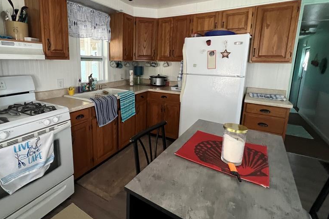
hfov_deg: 89.3
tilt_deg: -10.2
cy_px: 91
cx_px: 138
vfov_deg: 66.9
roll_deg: -0.3
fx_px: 165
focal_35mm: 18
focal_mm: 1.57
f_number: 1.8
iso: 640
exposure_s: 1/60
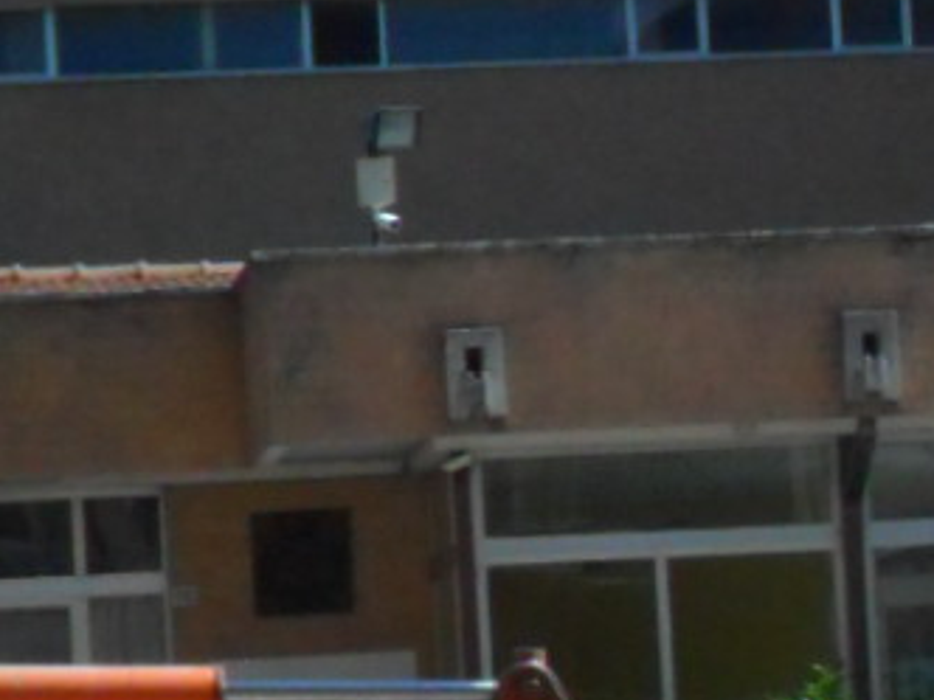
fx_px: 6745
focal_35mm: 250
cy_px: 776
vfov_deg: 5.9
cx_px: 1348
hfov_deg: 7.8
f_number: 9.4
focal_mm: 5.7
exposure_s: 1/250
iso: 80
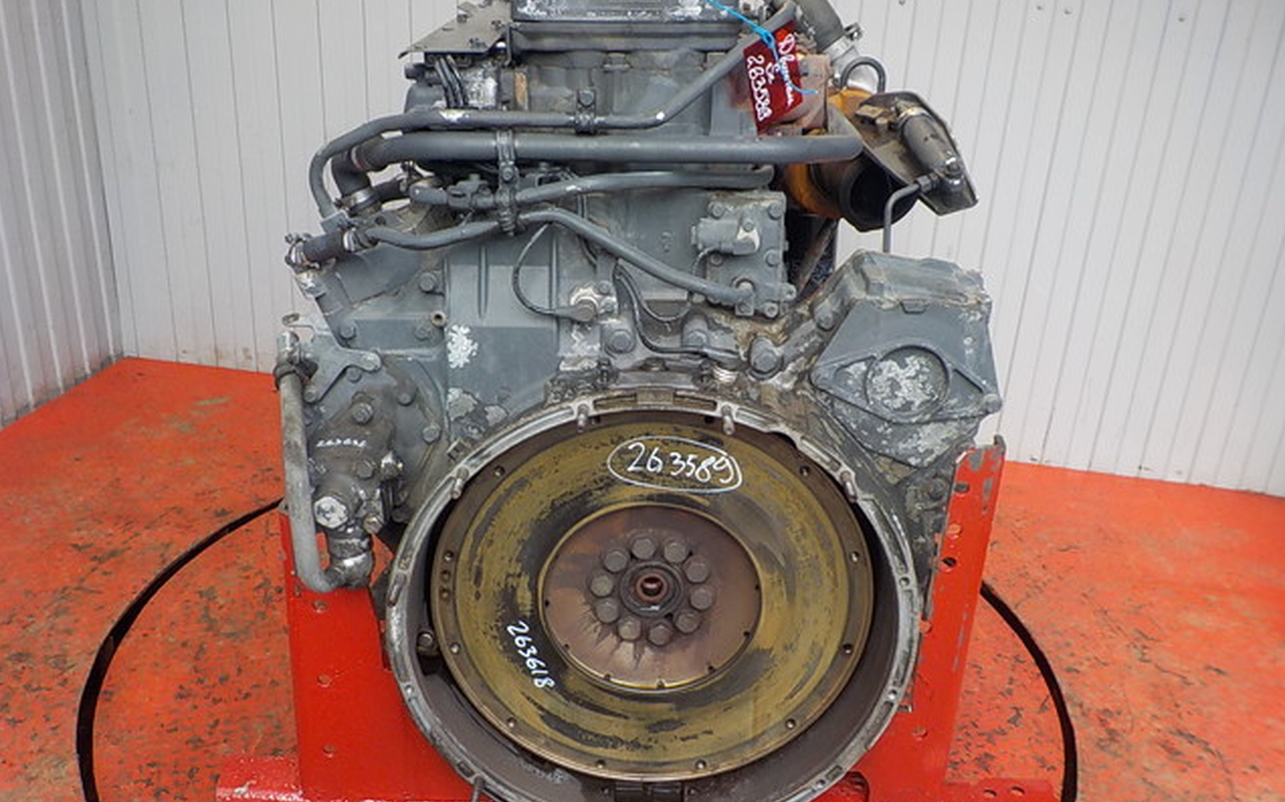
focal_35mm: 32
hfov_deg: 59.7
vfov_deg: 39.4
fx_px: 1120
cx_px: 640
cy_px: 378
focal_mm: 4.1
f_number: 3.3
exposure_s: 1/30
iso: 125
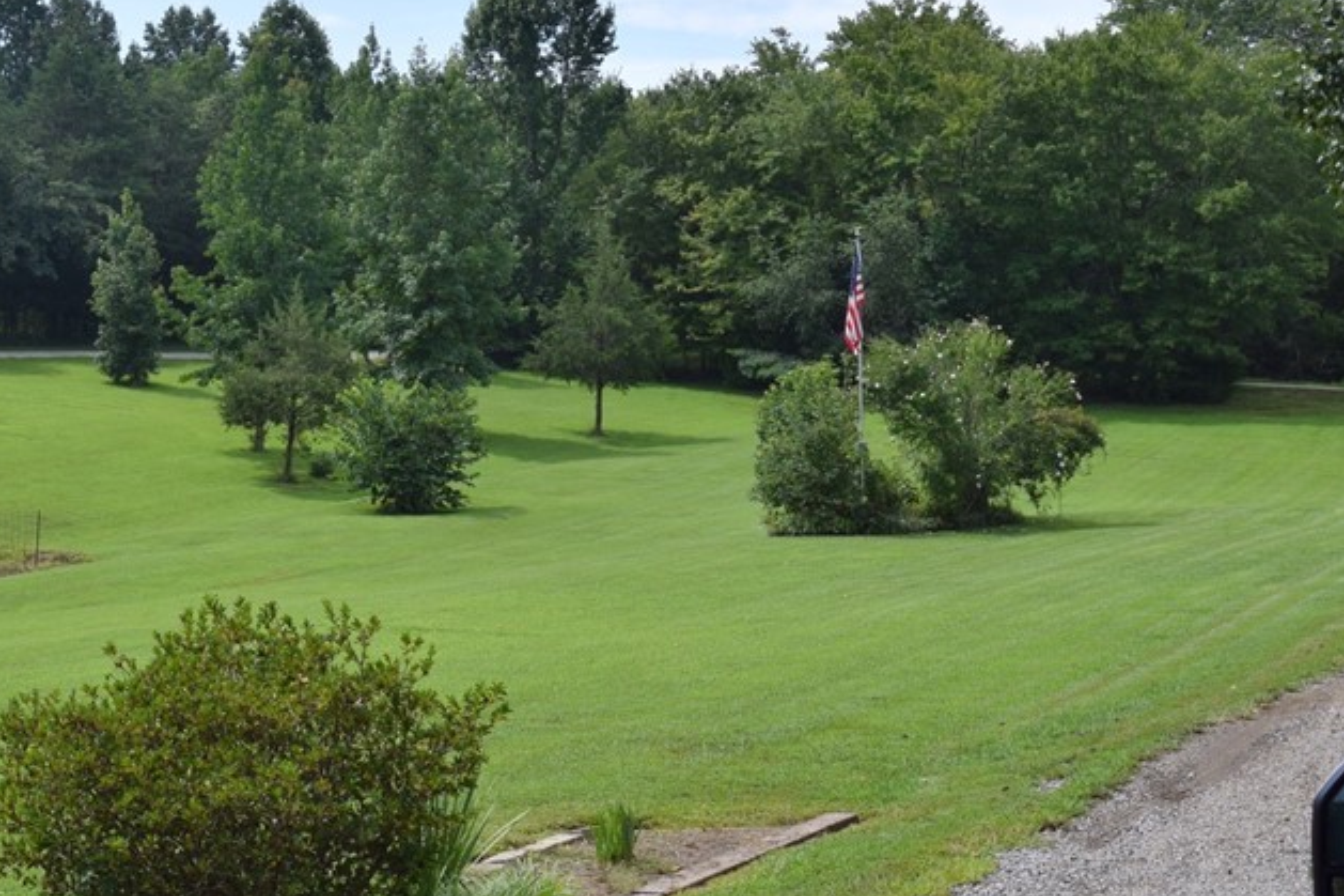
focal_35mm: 57
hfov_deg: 33.7
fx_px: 2127
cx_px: 218
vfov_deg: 23.5
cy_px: 205
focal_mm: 22
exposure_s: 1/400
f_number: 10
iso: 200
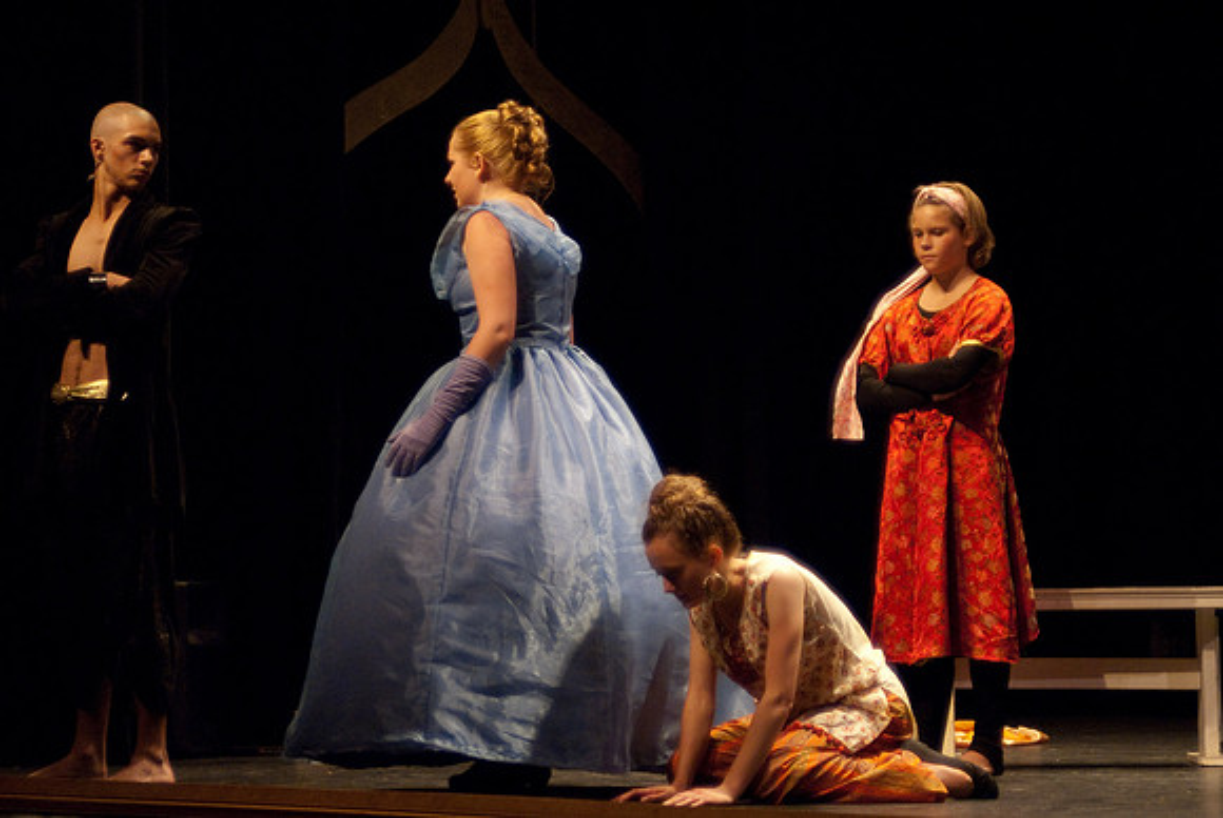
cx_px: 612
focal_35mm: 93
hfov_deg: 21.9
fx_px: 3163
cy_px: 409
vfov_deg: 14.7
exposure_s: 1/160
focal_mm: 62
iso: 1000
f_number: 2.8
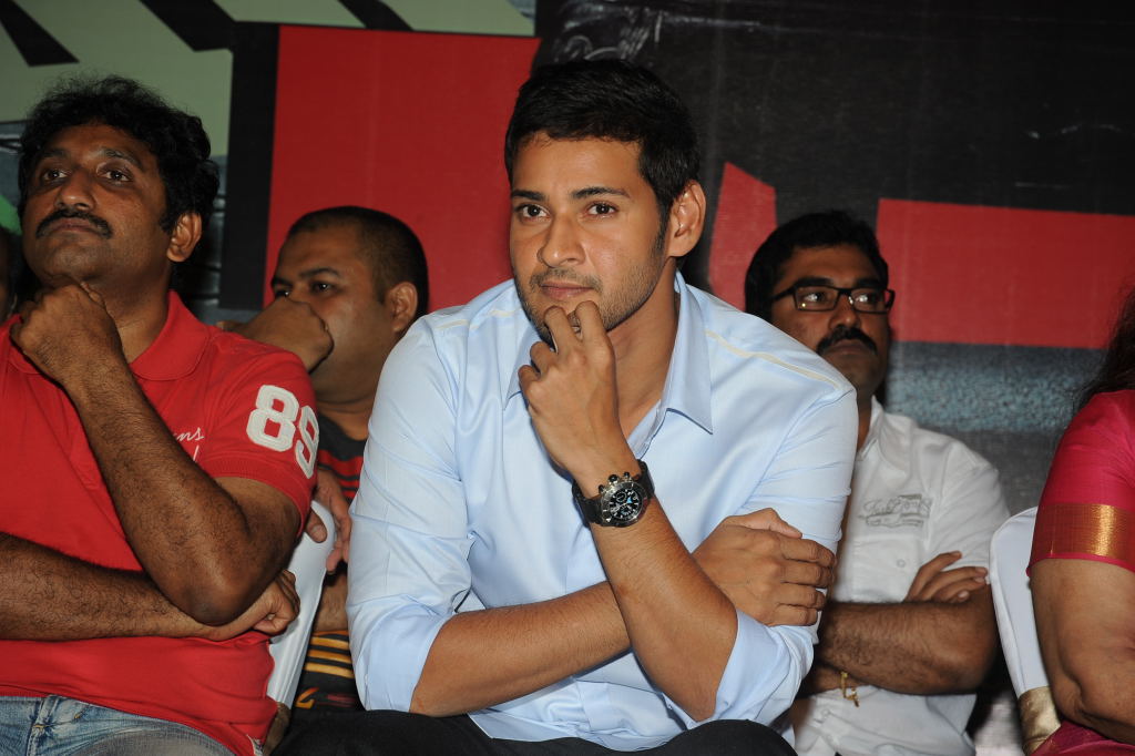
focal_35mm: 120
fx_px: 3782
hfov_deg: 17.1
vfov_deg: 11.4
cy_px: 378
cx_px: 568
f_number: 9
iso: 320
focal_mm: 120
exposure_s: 1/125
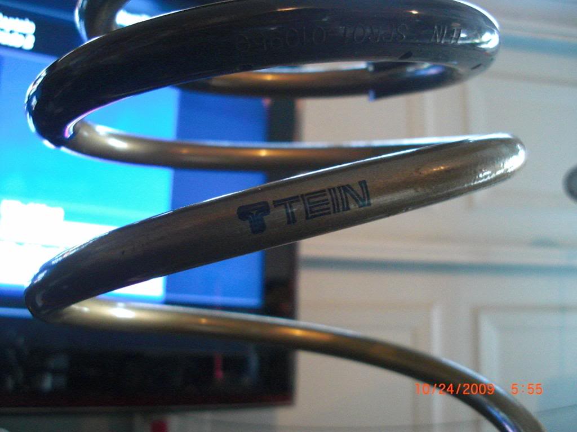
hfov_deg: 51.4
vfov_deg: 39.7
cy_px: 216
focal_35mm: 36
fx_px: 600
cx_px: 288
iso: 800
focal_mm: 6.3
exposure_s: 1/10
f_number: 2.8
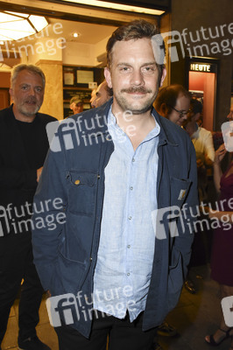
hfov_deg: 38.3
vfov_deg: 55.1
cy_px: 175
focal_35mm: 34
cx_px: 116
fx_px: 335
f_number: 4.5
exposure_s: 1/160
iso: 1600
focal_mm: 23
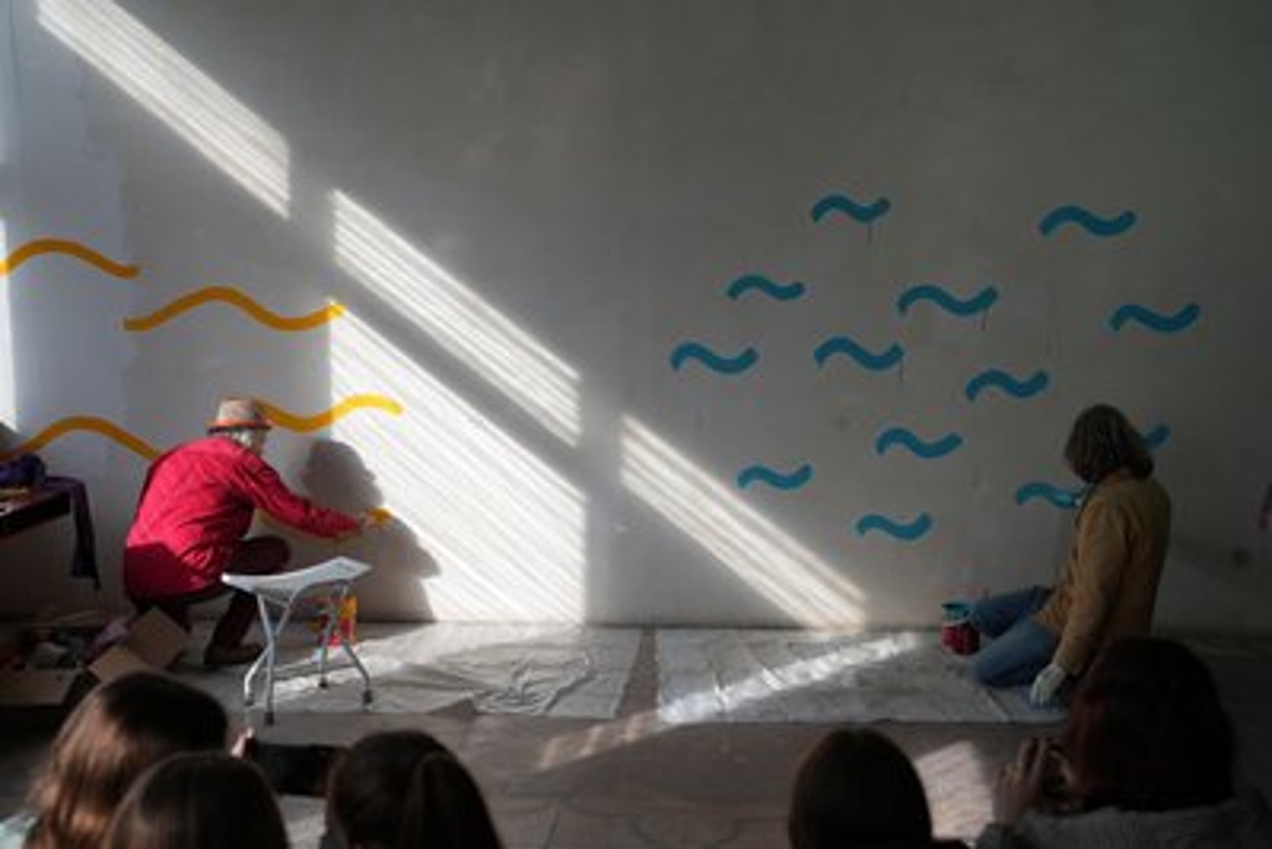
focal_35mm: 47
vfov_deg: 28.7
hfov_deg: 41.9
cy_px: 424
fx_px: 1661
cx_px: 636
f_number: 4
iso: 200
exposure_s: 1/160
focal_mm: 47
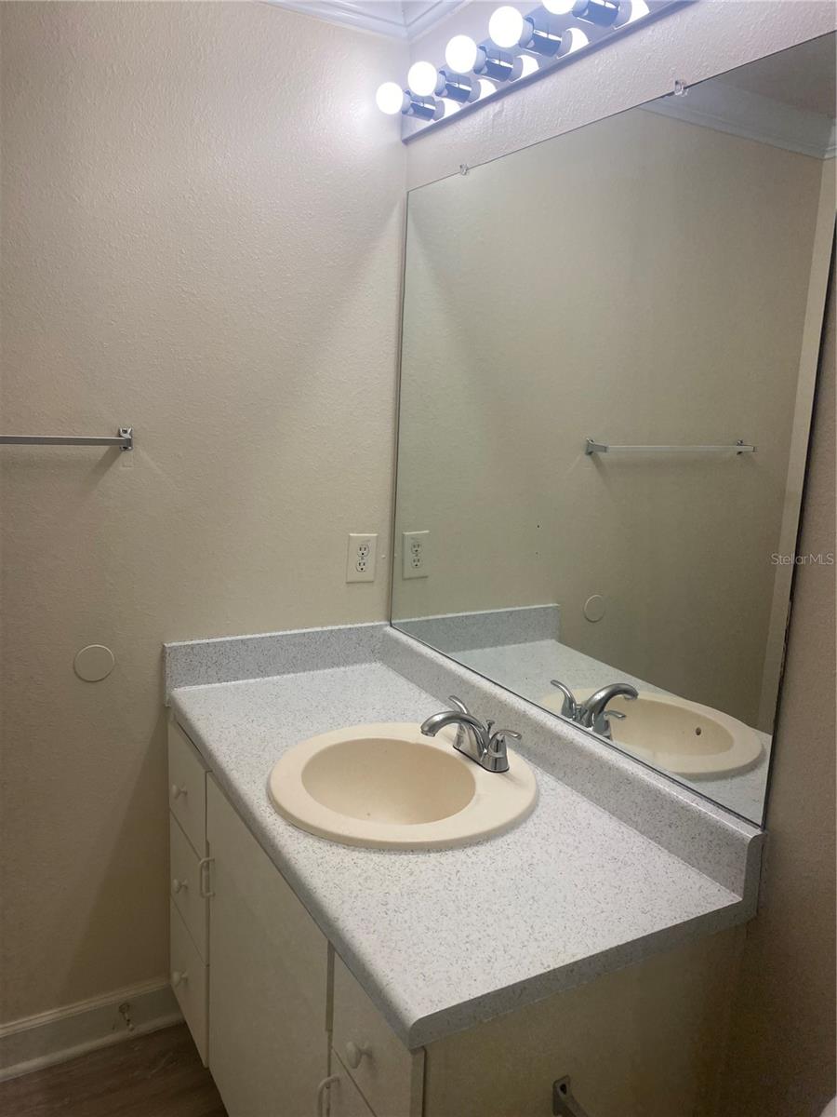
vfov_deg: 67.3
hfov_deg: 53.1
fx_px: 838
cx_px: 418
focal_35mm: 26
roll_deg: -2.3
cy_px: 558
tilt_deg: -5.5
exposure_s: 1/181
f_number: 1.8
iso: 32
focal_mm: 4.25
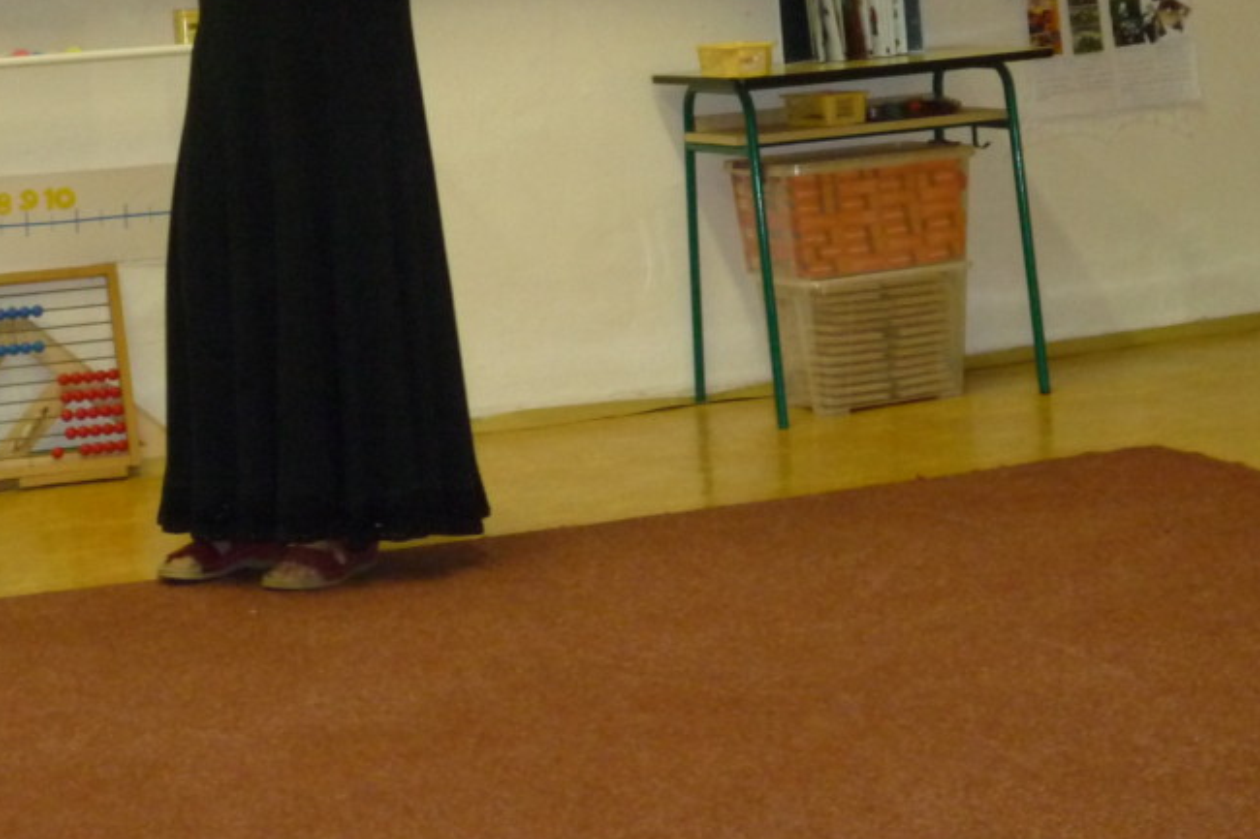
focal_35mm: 96
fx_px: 3359
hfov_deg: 21.2
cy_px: 72
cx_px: 593
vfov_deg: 14.1
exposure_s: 1/40
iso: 400
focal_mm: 8.8
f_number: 4.3
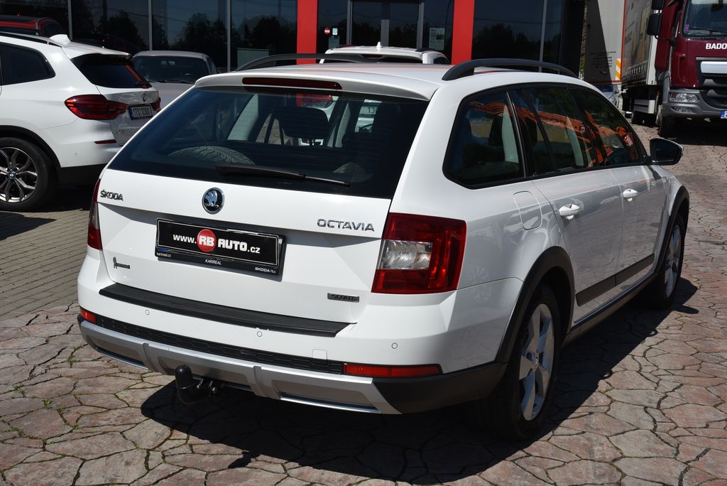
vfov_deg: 28.1
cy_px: 243
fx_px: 970
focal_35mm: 48
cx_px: 364
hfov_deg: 41.1
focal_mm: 48
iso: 500
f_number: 14
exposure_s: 1/800
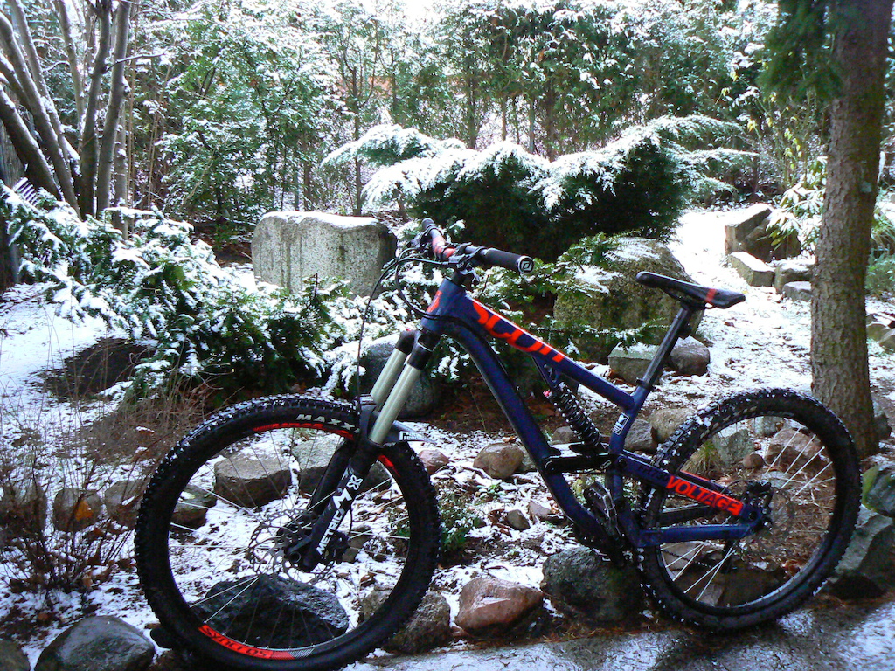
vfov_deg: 39.7
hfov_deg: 51.4
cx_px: 448
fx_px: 931
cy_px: 336
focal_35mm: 36
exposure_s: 1/13
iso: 400
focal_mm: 6
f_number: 2.8
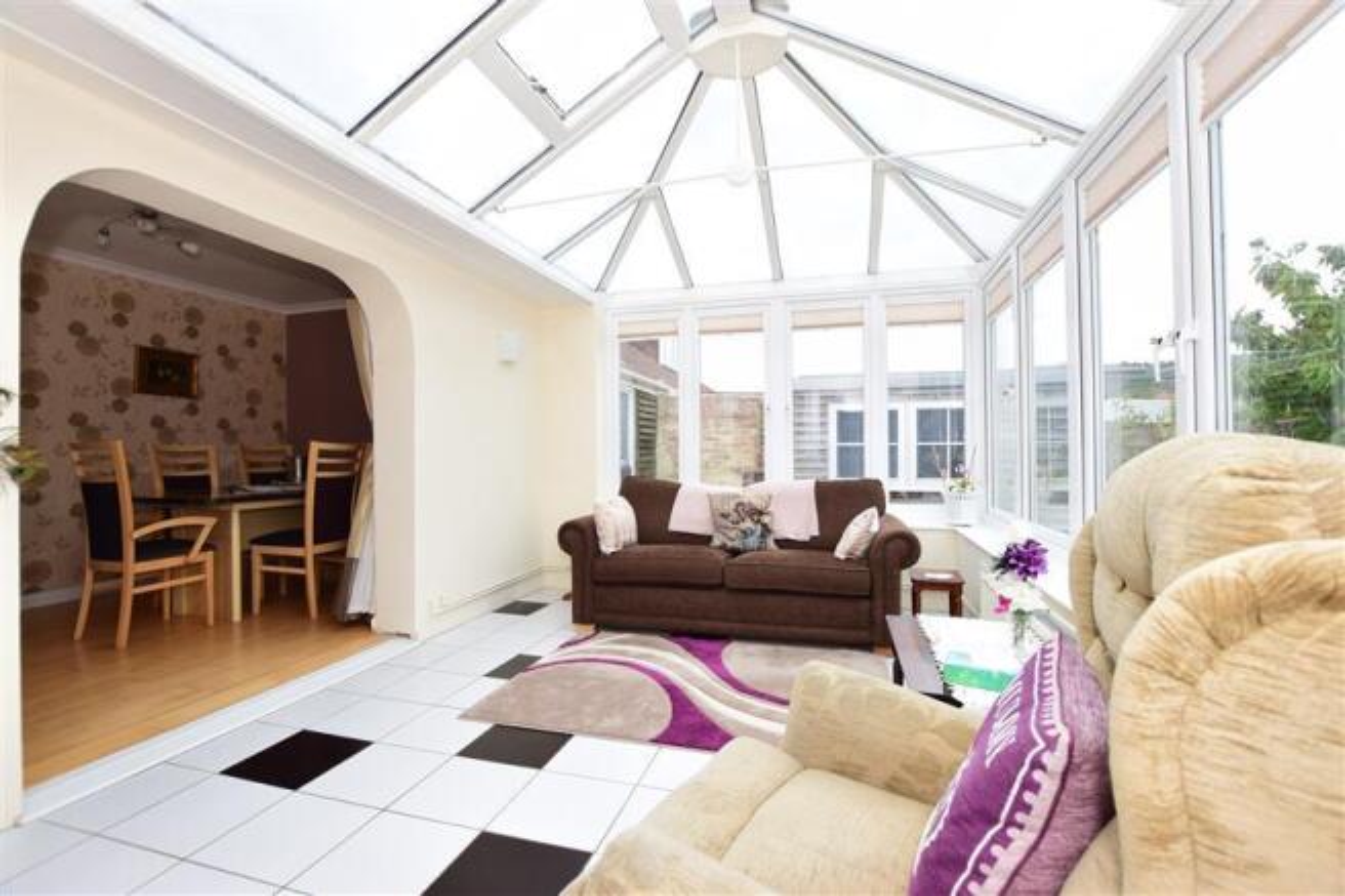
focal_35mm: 15
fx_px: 560
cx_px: 672
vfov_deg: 77.3
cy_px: 448
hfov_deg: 100.4
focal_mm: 10
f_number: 5
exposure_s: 1/100
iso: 200
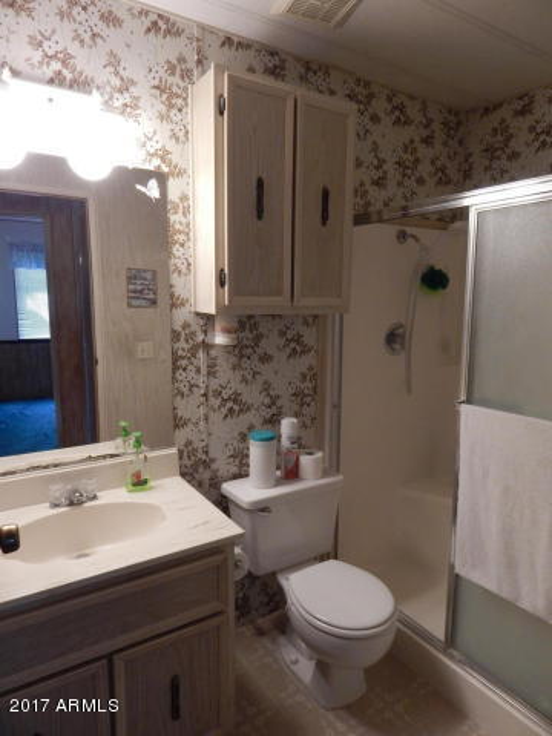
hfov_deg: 61.1
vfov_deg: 76.4
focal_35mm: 22
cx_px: 276
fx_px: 468
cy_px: 368
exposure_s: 1/30
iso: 400
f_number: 3
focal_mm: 4
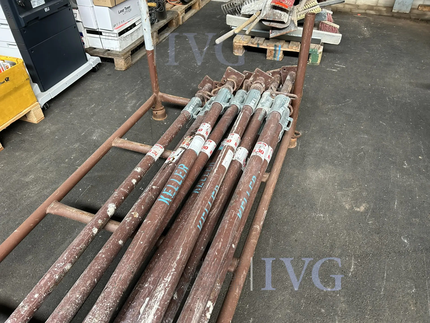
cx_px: 215
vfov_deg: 53.1
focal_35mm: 26
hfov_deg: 67.3
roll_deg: +1.5
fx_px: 323
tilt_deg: -38.5
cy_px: 162
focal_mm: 5.7
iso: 125
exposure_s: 1/88
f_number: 1.5
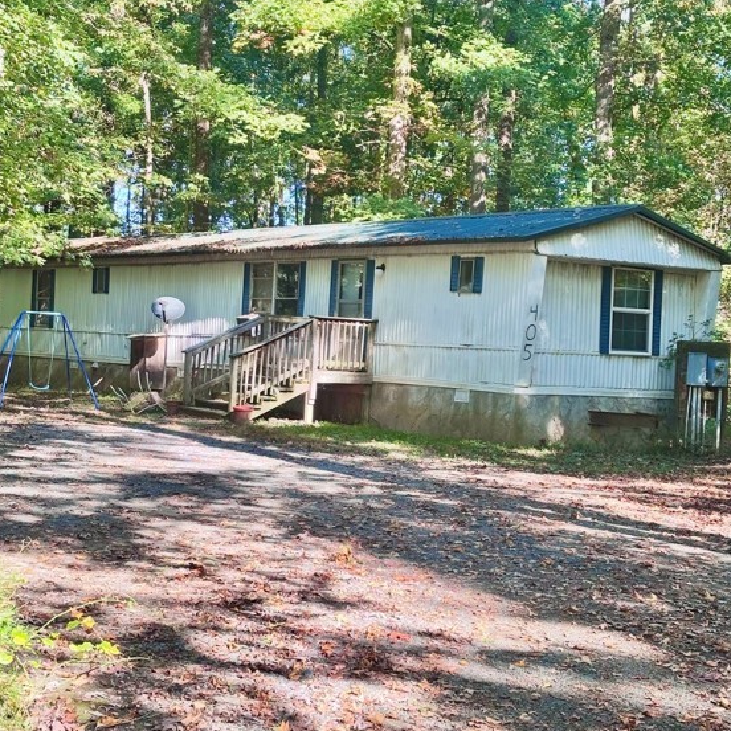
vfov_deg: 26.9
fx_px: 1529
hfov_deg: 26.9
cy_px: 356
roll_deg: -4.2
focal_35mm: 64
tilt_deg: +0.5
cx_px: 355
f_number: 1.6
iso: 32
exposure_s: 1/179
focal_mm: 5.96
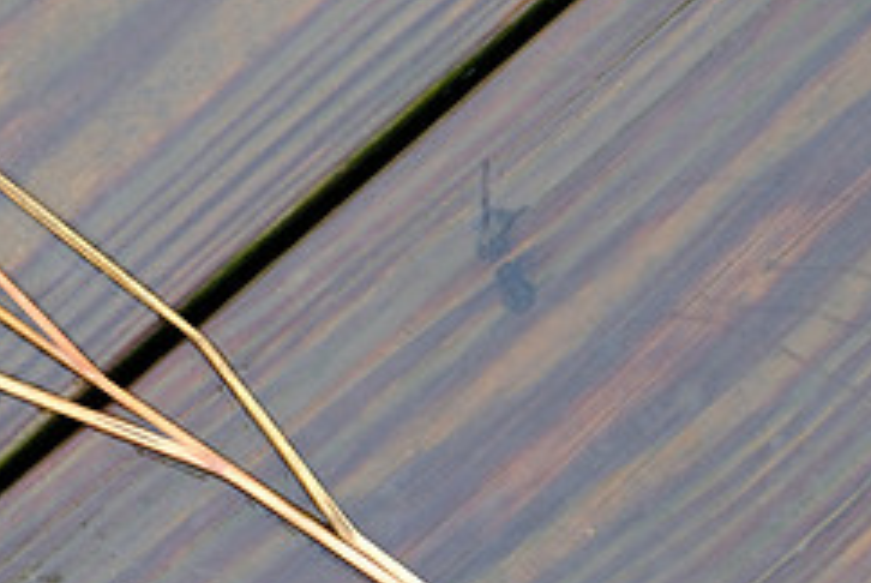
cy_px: 268
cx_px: 115
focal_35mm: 146
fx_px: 3537
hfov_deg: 13.9
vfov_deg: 9.4
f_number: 18
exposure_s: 1/7.5
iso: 800
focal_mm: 40.7
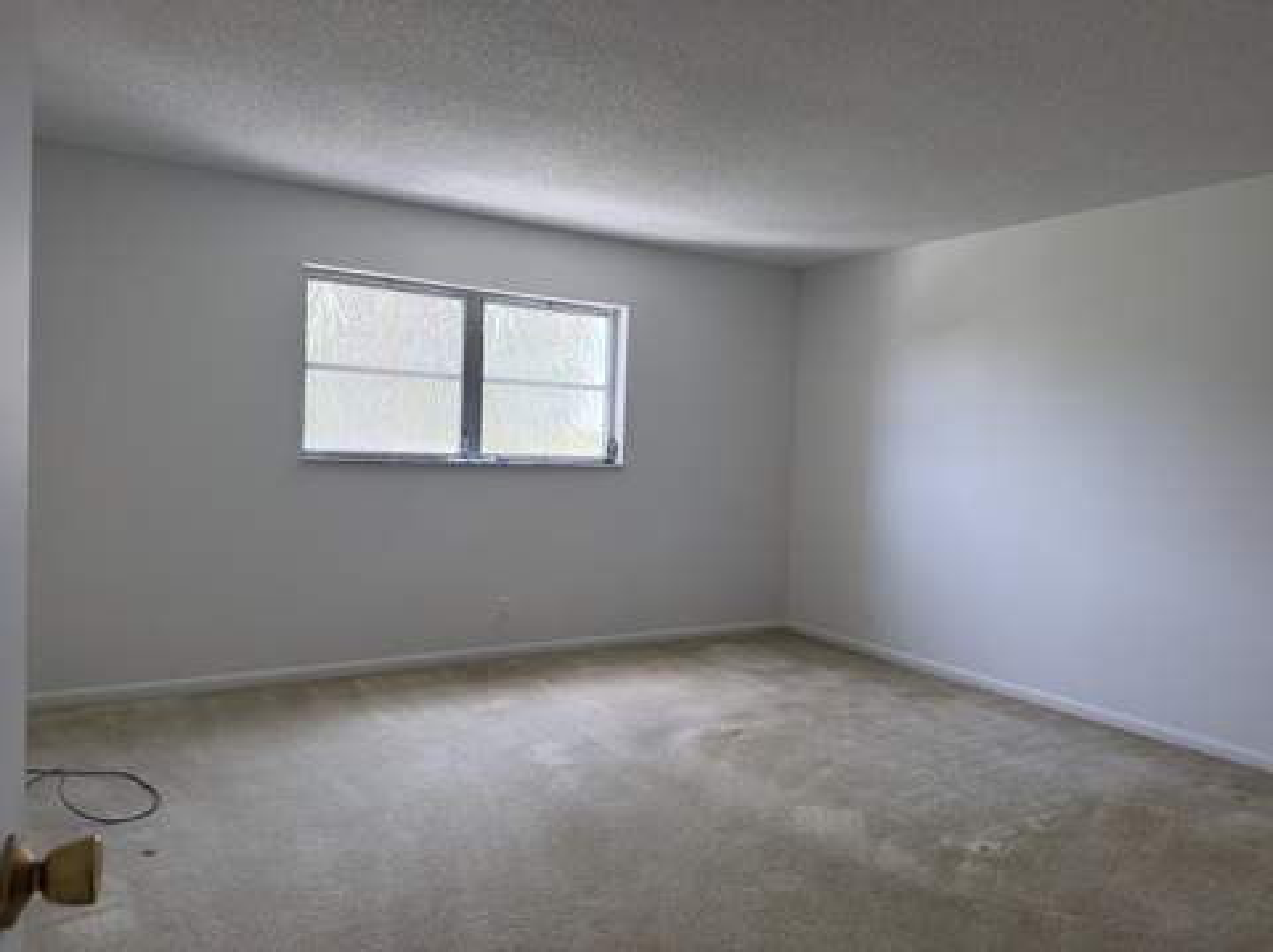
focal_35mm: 24
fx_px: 882
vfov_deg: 56.7
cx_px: 636
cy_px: 476
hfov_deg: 71.7
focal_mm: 6.76
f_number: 1.78
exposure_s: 1/172
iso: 200
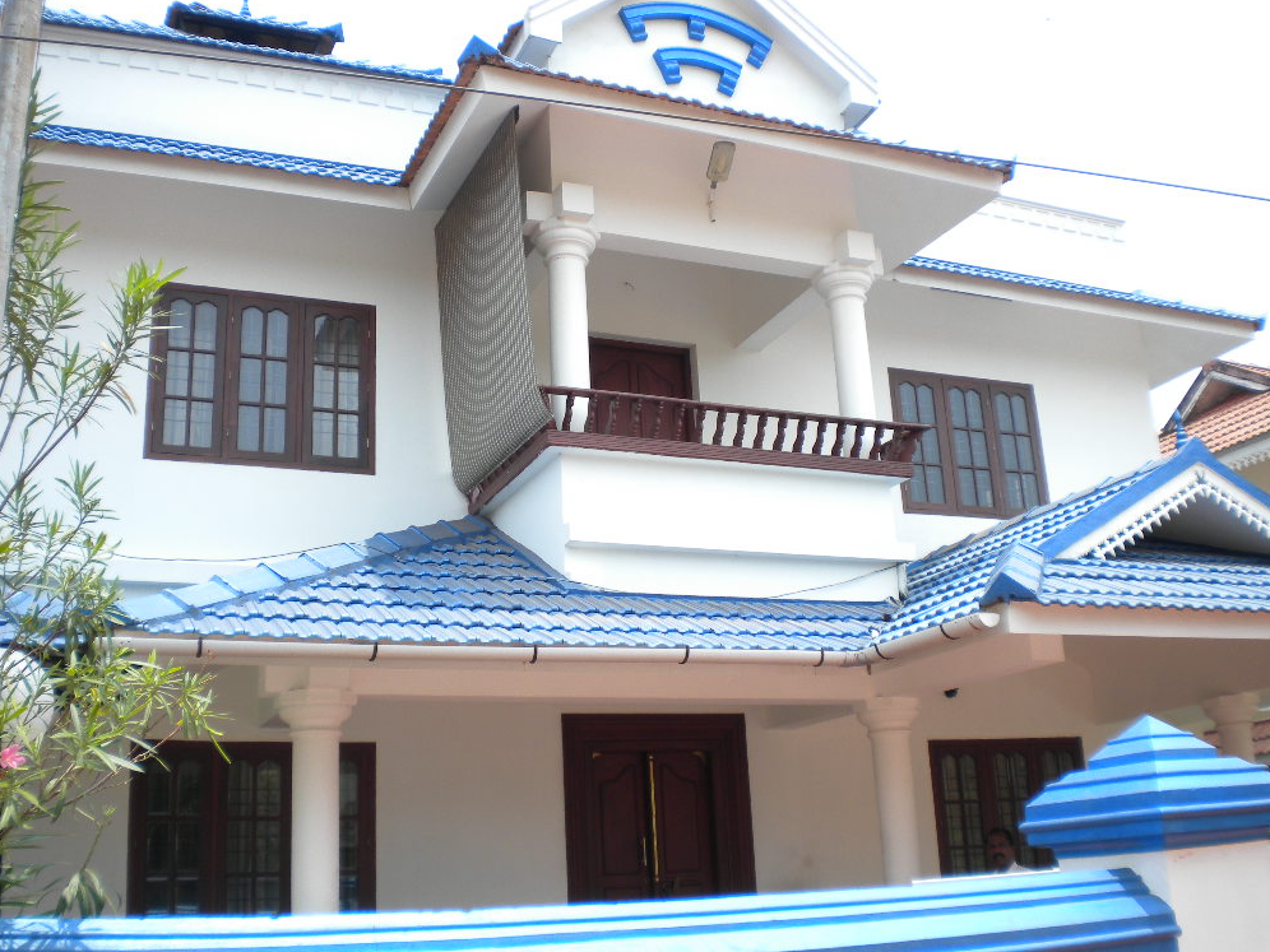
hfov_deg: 51.4
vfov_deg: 39.7
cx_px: 636
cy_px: 483
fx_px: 1321
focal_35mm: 36
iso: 80
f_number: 4.6
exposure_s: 1/242
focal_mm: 6.3
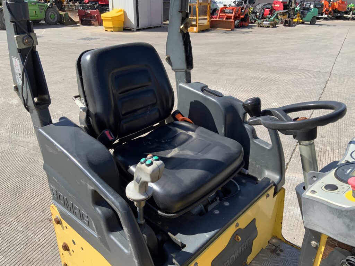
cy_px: 133
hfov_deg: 61.7
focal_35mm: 29
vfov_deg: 48.2
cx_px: 178
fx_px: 297
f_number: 1.8
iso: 16
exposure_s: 1/1098
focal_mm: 3
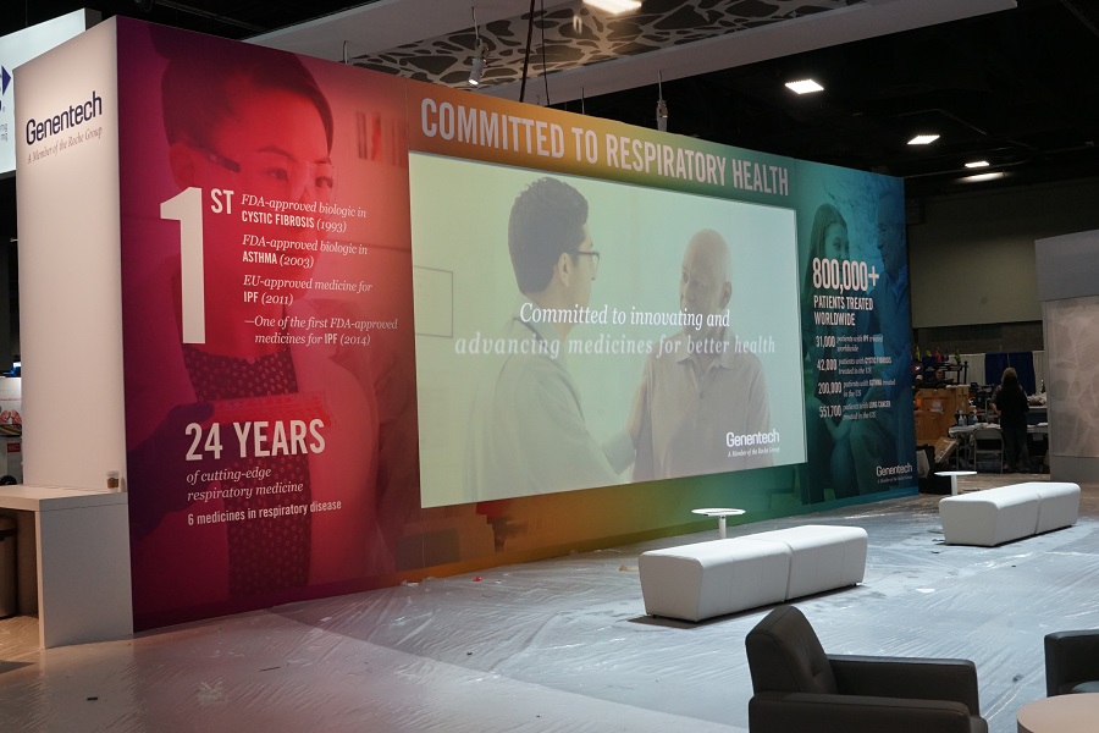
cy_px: 366
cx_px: 550
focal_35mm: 38
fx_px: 1160
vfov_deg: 35.1
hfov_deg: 50.7
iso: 2000
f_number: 13
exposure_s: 1/60
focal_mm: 38
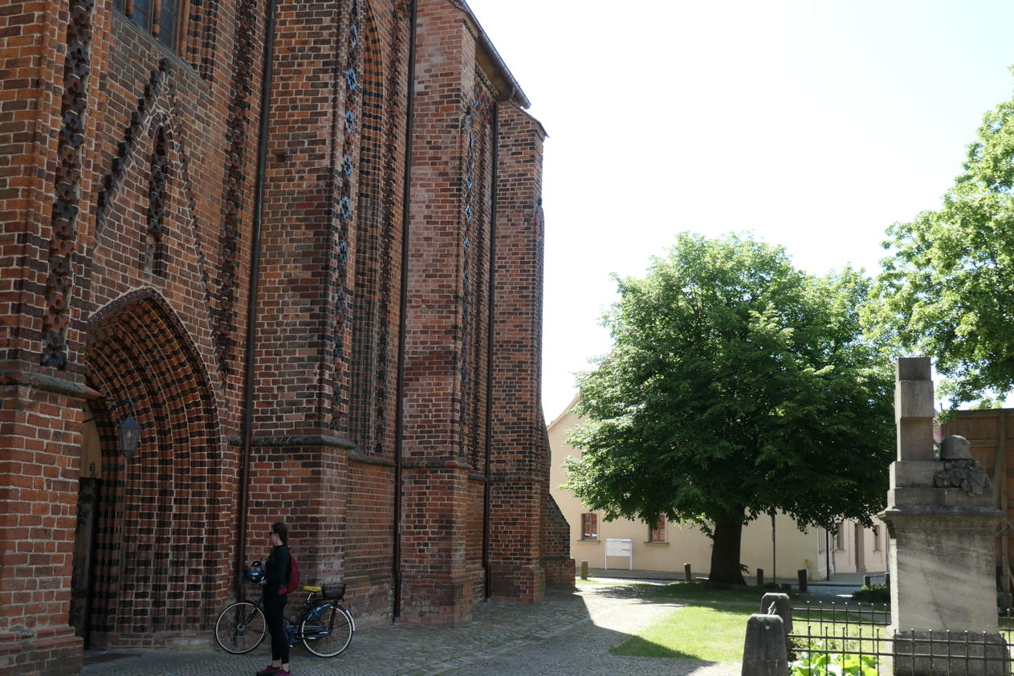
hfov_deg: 50.6
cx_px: 462
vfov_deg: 35.0
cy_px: 390
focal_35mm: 38
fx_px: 1070
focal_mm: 11.7
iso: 200
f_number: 3.6
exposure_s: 1/640
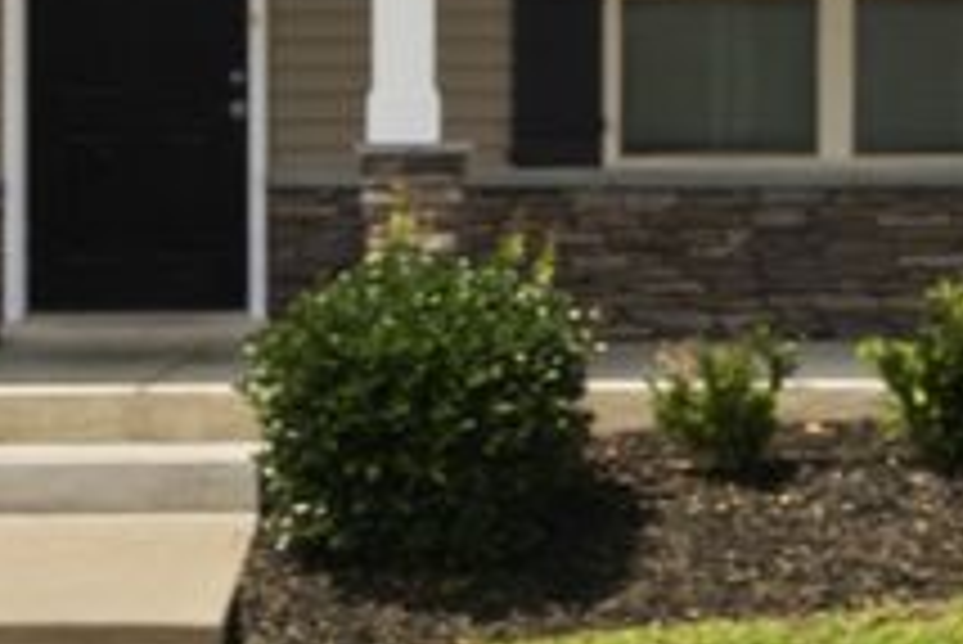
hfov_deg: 30.0
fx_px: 1793
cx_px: 410
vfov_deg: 17.6
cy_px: -399
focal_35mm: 67
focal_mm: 14
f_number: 2.8
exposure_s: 1/2000
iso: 320
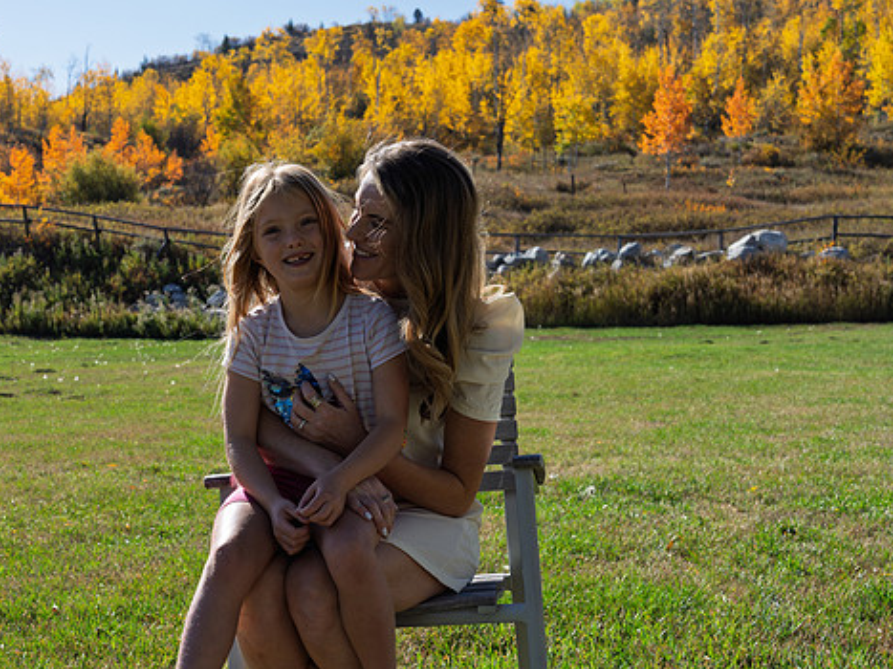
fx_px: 1418
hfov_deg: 34.9
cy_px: 324
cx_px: 421
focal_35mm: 55
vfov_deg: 26.5
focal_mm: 46
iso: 100
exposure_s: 1/160
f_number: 9
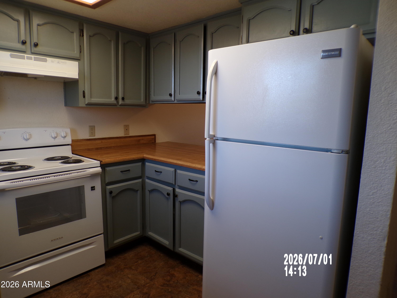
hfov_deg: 71.6
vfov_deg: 56.8
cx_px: 198
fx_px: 275
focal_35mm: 24
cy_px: 149
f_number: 3
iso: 109
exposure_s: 1/34
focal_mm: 4.3
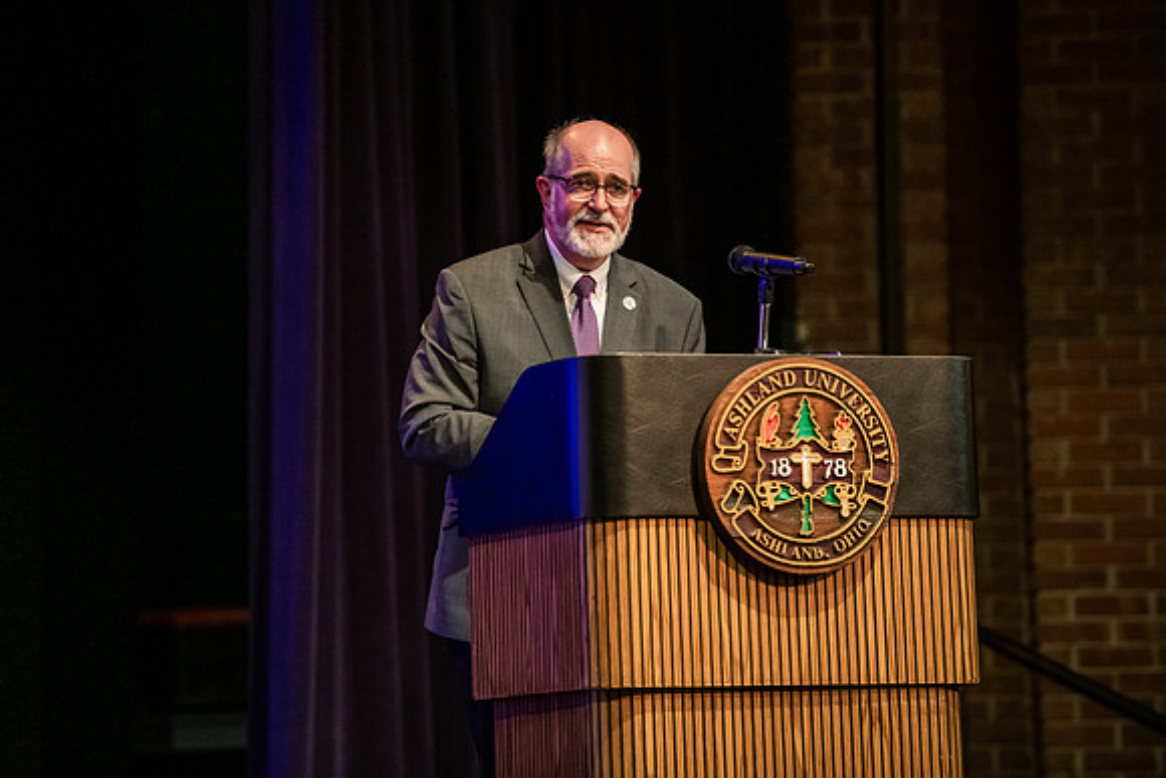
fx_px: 5831
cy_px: 389
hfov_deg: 11.4
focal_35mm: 180
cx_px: 583
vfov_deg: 7.6
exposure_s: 1/200
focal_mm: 180
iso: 3200
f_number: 2.8
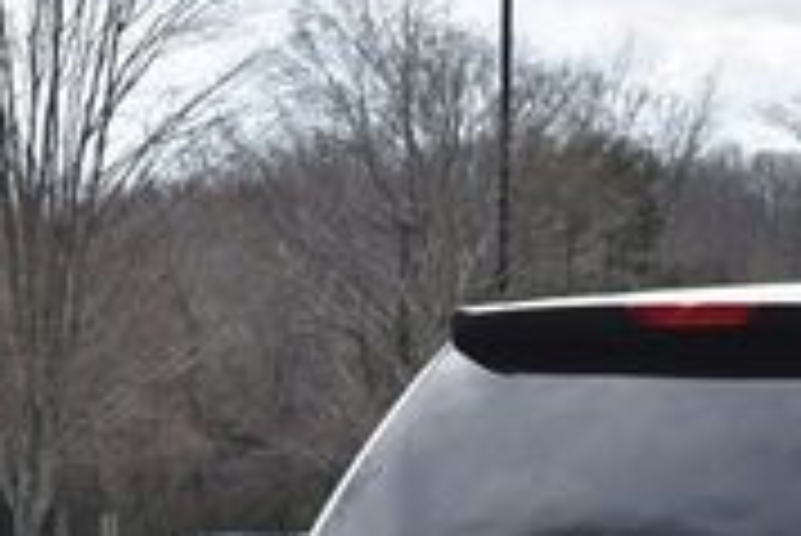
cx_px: 1179
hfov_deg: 7.8
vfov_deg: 5.3
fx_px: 5767
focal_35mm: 259
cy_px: 588
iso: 100
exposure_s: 1/250
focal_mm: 48
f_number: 8
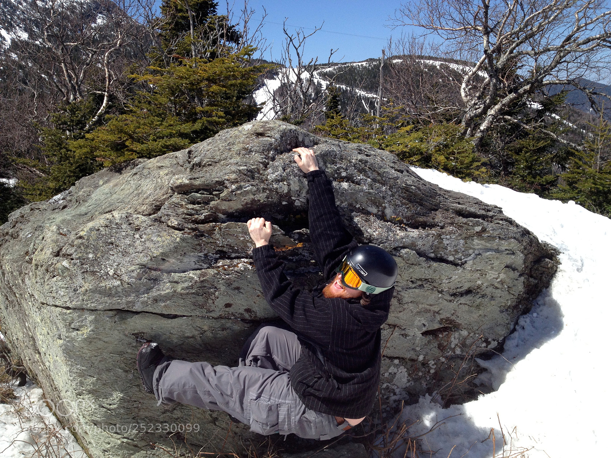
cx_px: 306
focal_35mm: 35
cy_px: 229
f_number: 2.4
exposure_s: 1/1623
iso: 50
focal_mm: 4.28
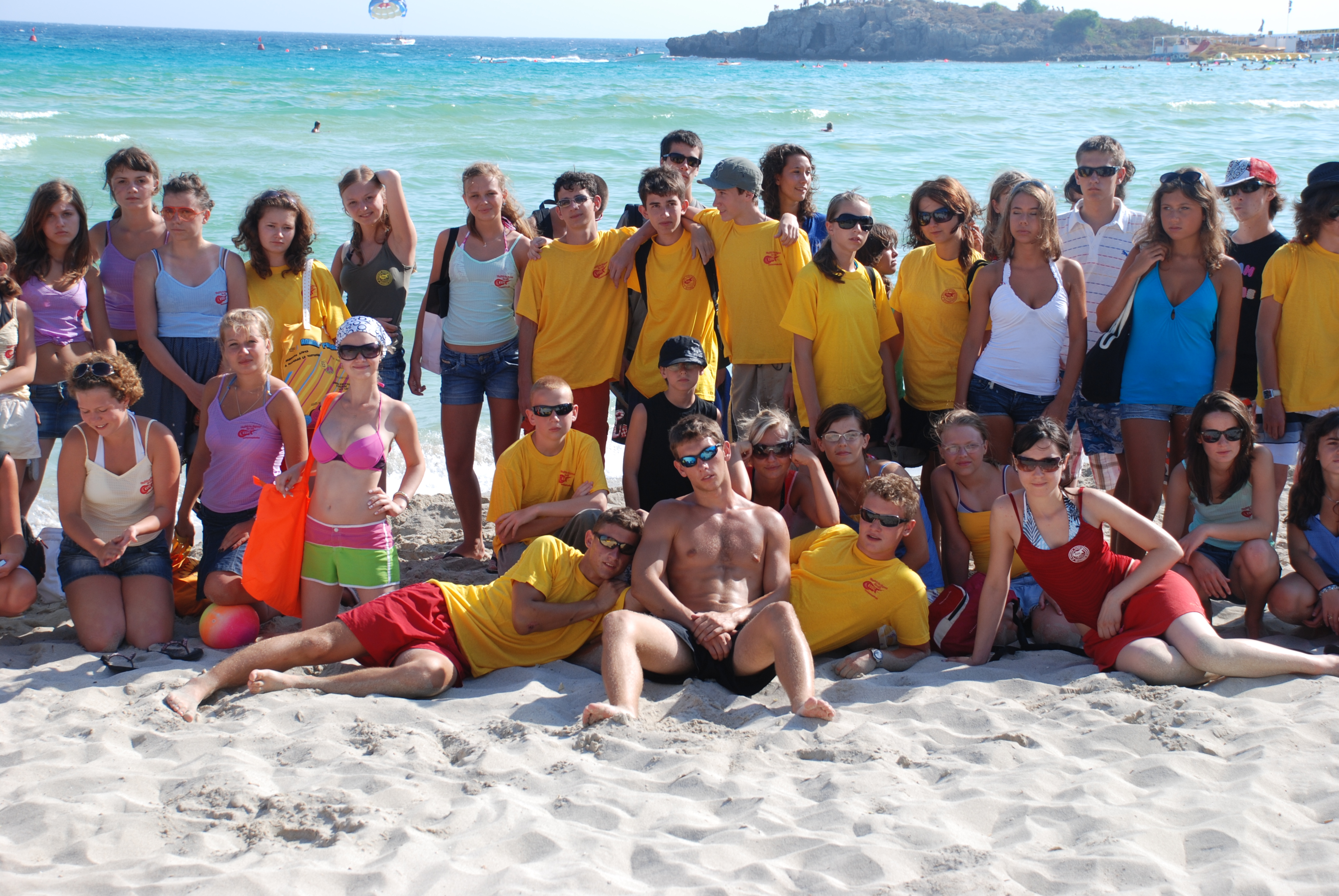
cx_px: 670
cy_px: 448
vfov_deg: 20.7
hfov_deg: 30.5
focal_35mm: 66
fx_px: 2458
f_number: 7.1
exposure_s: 1/200
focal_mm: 44
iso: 100
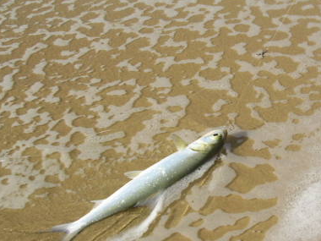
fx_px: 593
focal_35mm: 64
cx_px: 255
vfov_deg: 22.9
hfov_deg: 29.6
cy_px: 133
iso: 100
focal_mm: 5.8
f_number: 5.6
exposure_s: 1/228
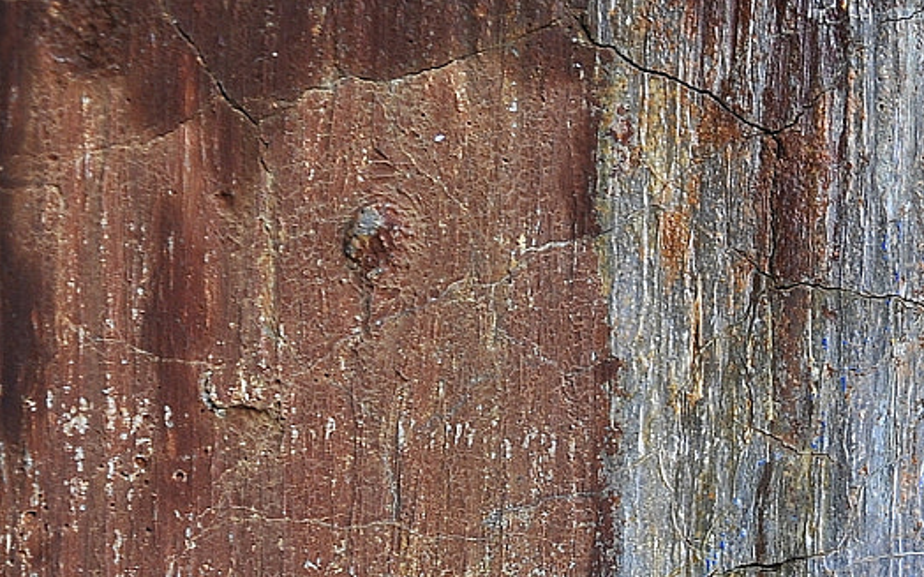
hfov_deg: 17.7
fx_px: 2819
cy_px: 922
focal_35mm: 112
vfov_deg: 11.1
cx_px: 1099
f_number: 5
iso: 200
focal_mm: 24
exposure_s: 1/40
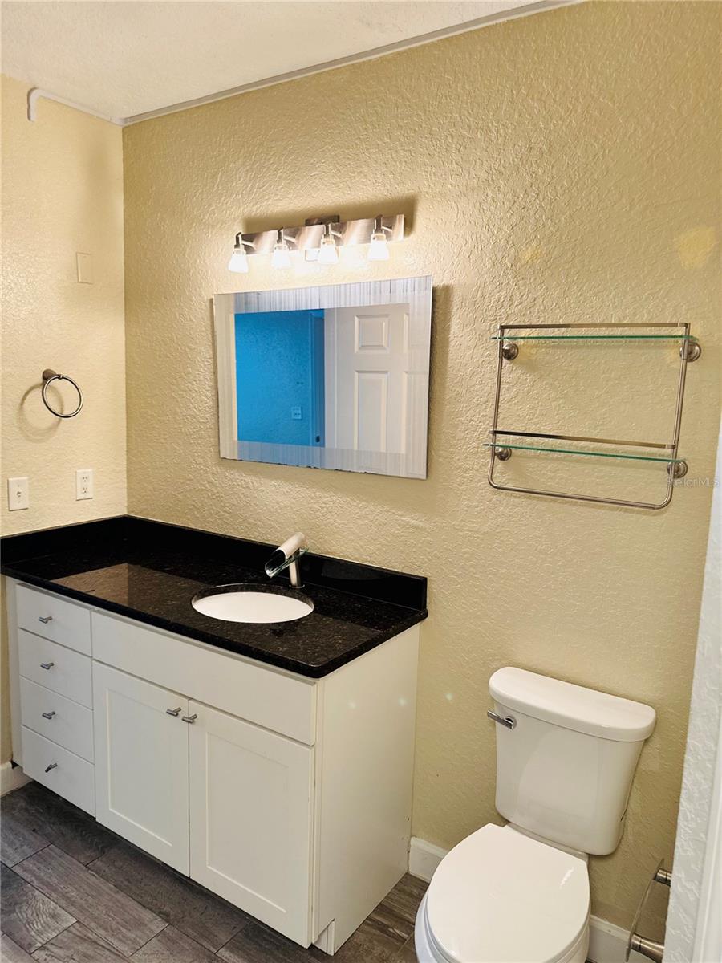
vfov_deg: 71.6
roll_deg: -3.4
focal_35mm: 24
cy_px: 482
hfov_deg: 56.8
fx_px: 667
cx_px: 361
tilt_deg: -5.3
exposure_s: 1/60
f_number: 1.78
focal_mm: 6.76
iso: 125
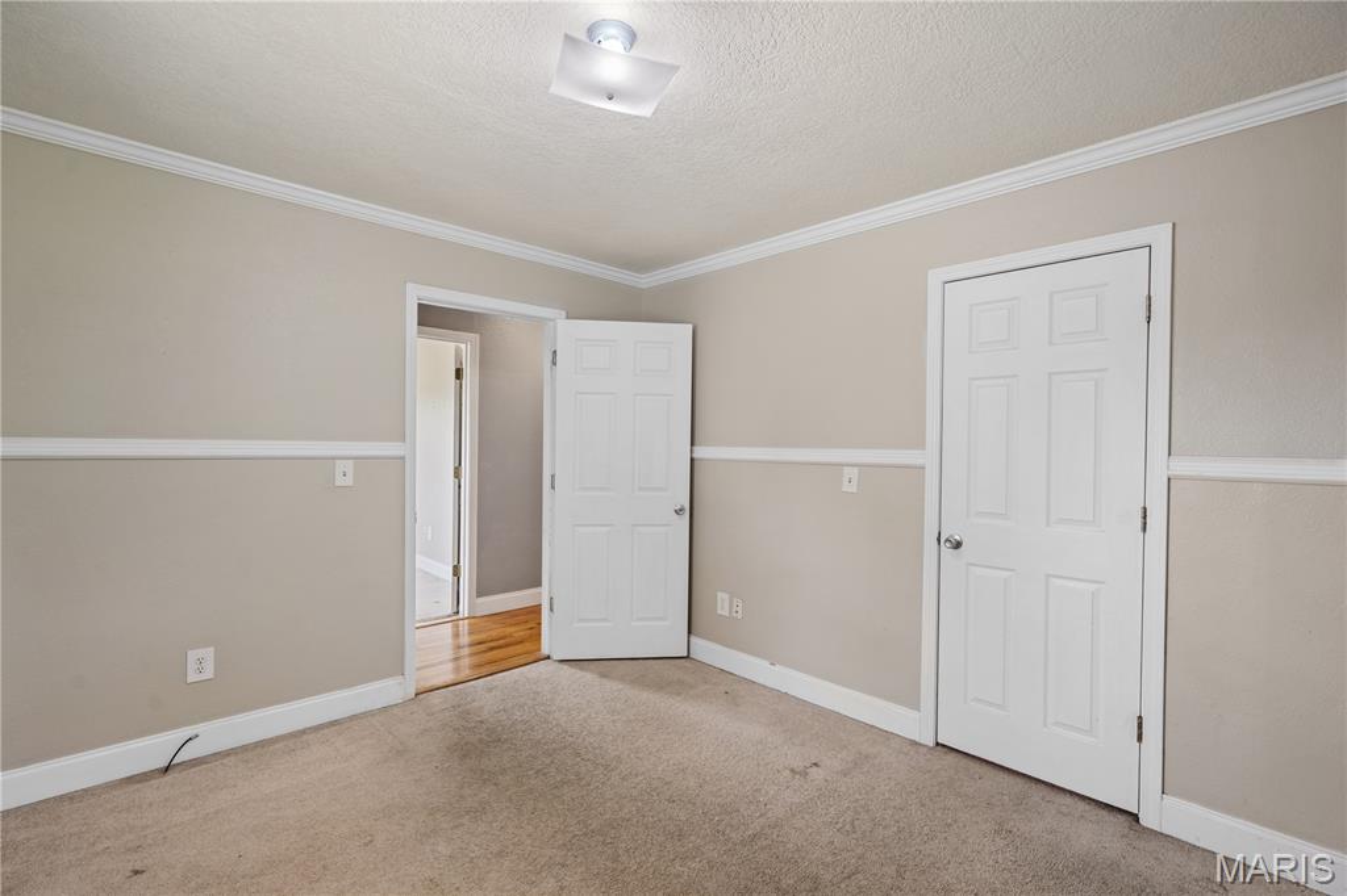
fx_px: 598
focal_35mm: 16
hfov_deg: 96.8
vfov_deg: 73.7
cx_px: 674
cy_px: 448
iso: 200
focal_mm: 16
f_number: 6.3
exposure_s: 1/5
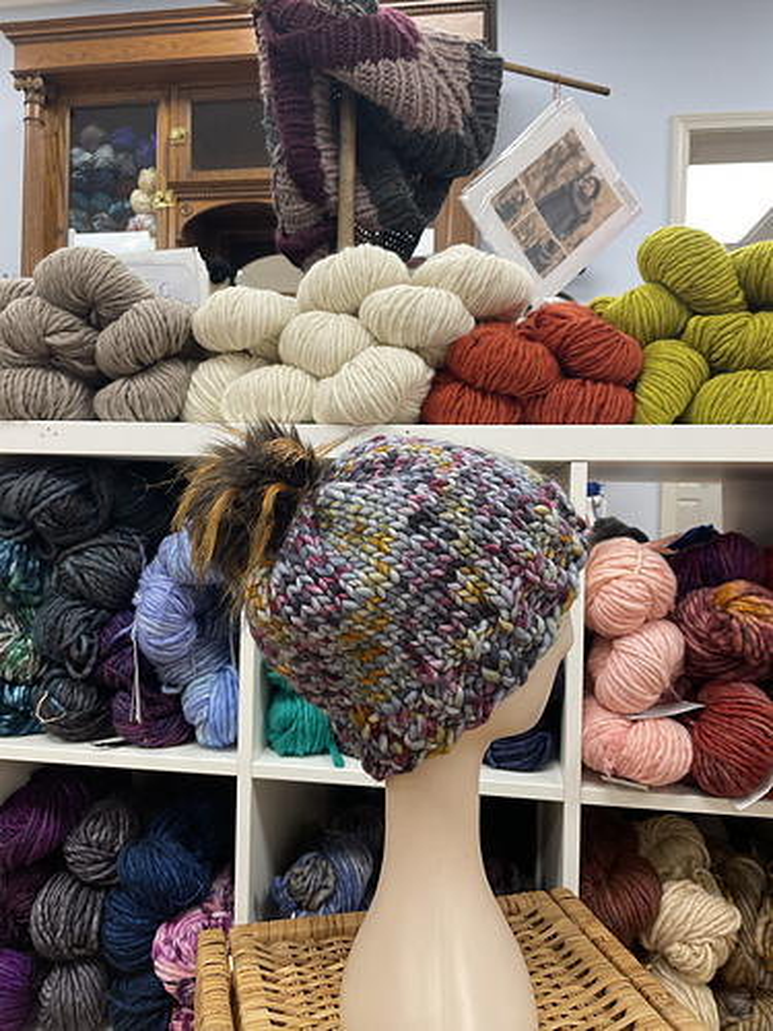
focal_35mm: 26
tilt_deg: -1.1
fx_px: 774
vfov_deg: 67.3
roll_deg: -0.3
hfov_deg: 53.1
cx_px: 386
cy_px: 516
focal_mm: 4.2
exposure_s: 1/120
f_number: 1.6
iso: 125
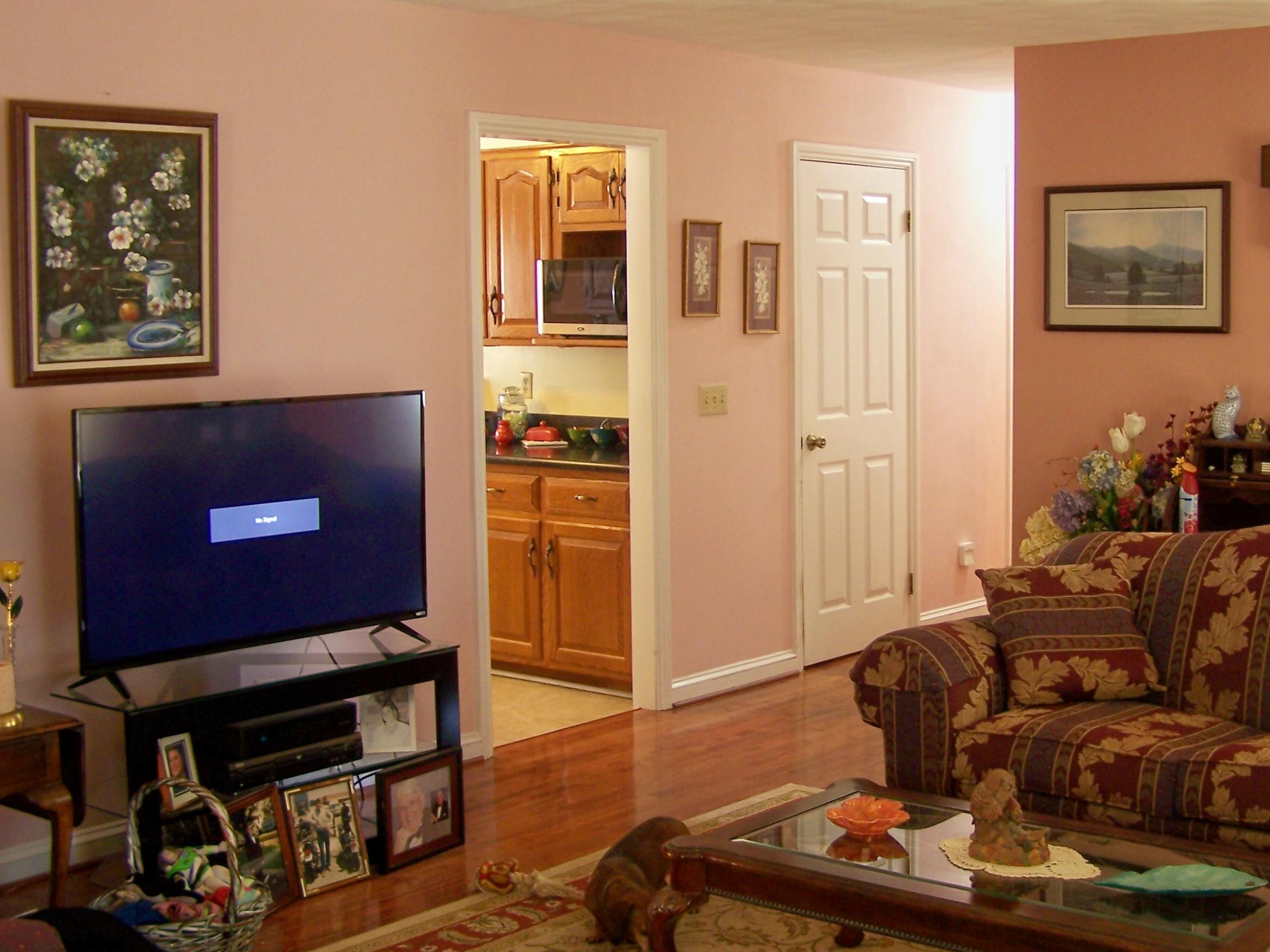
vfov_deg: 29.6
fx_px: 1798
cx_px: 805
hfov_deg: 38.6
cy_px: 391
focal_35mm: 49
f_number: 2.8
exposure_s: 1/3.2
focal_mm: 6.3
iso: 64
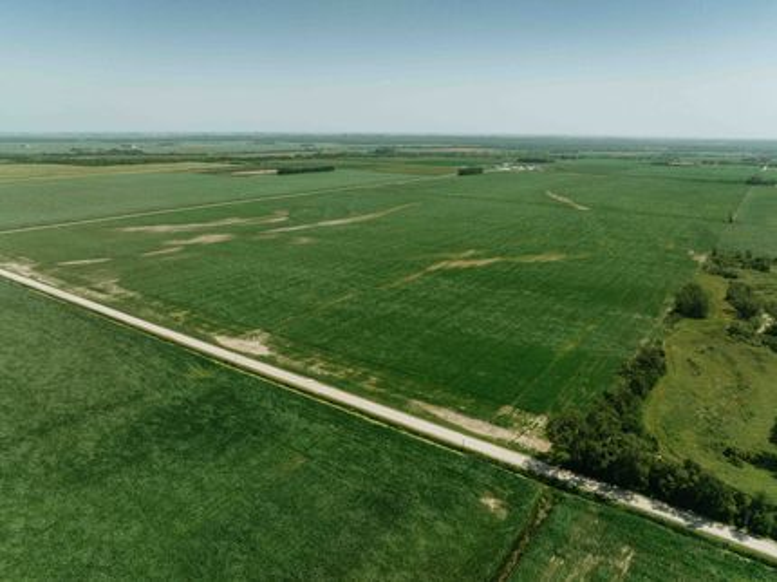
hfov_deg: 71.6
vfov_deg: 56.8
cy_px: 291
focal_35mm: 24
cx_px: 388
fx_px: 538
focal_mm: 12.29
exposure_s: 1/2000
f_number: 3.2
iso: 100
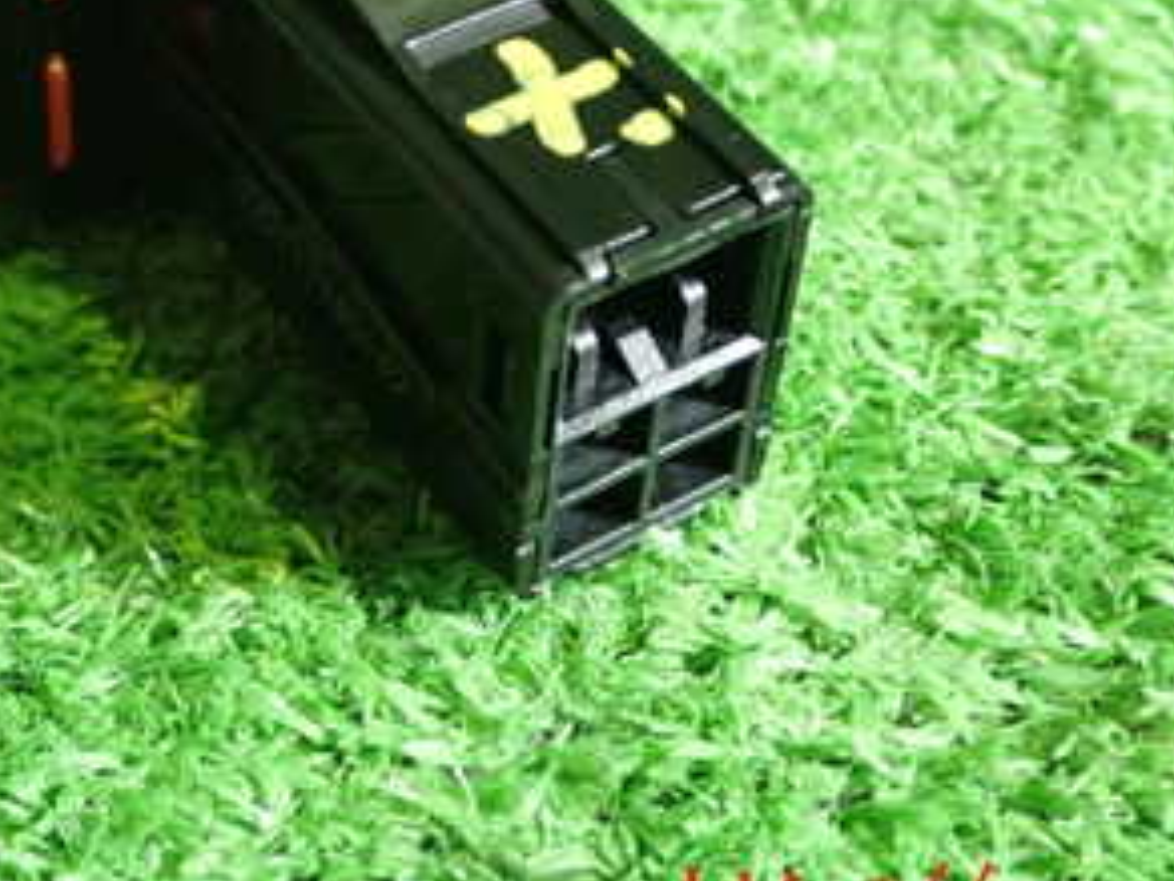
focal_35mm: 78
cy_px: 52
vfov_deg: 18.5
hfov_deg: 24.9
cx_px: 386
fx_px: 2645
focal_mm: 6.83
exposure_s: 1/40
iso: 500
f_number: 2.7
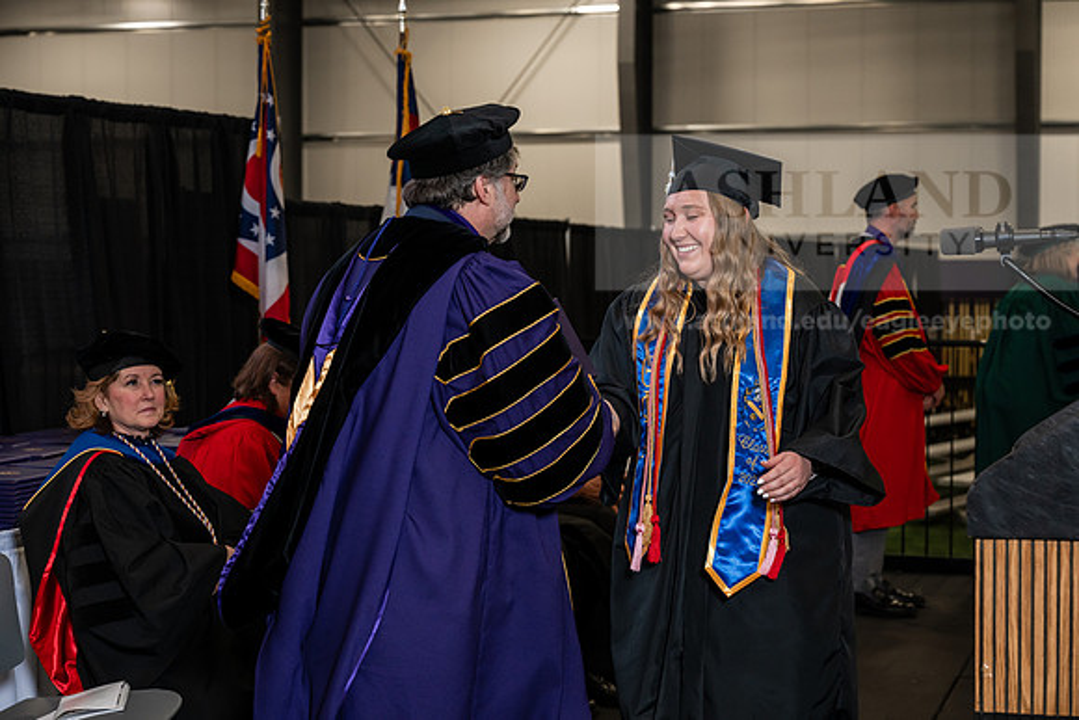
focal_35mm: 70
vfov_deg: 19.5
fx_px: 2098
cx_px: 540
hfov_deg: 28.8
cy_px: 360
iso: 1250
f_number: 5
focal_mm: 70
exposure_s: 1/200
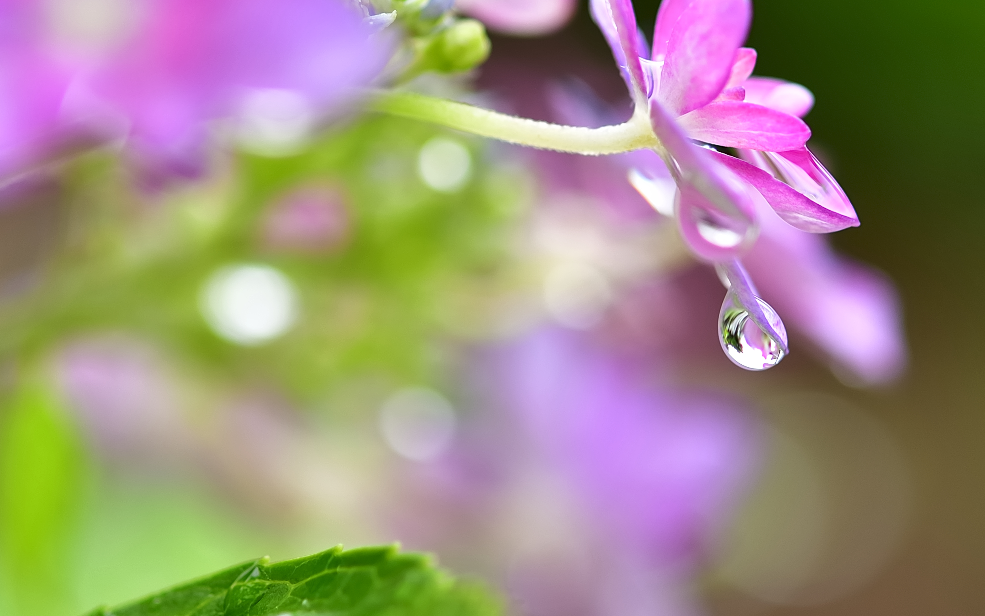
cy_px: 259
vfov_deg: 14.8
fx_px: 2362
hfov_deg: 23.5
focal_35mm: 88
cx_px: 543
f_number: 3.2
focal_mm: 60
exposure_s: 1/400
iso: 100
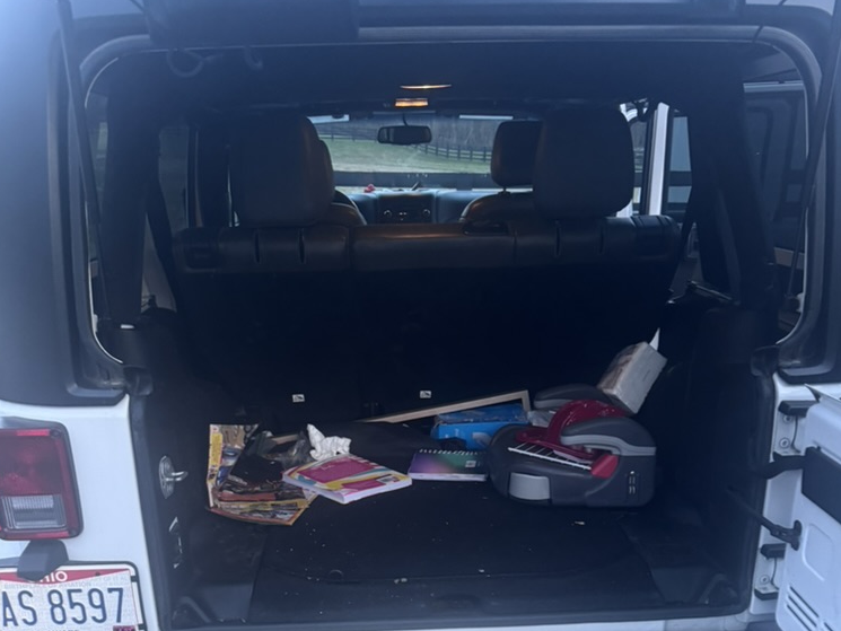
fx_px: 802
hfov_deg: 55.3
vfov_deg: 41.7
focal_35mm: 33
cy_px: 472
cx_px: 421
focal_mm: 6.76
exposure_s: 1/60
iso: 320
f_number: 1.78
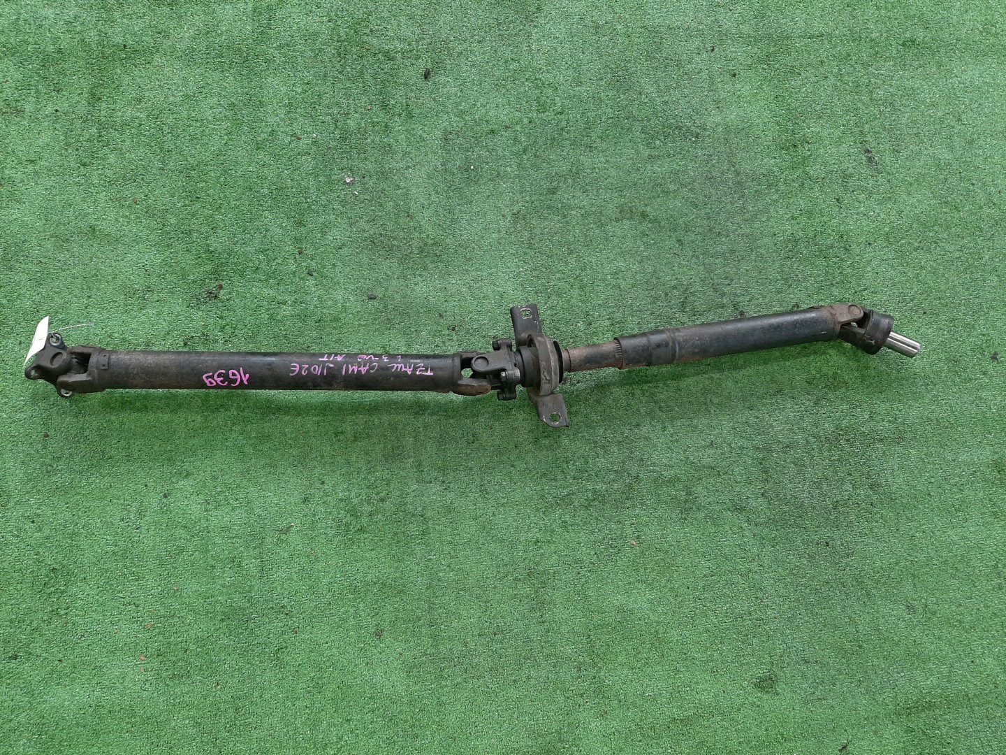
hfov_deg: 67.3
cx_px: 503
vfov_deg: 53.1
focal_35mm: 26
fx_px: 756
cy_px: 378
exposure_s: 1/50
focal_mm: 3.93
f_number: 1.7
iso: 156
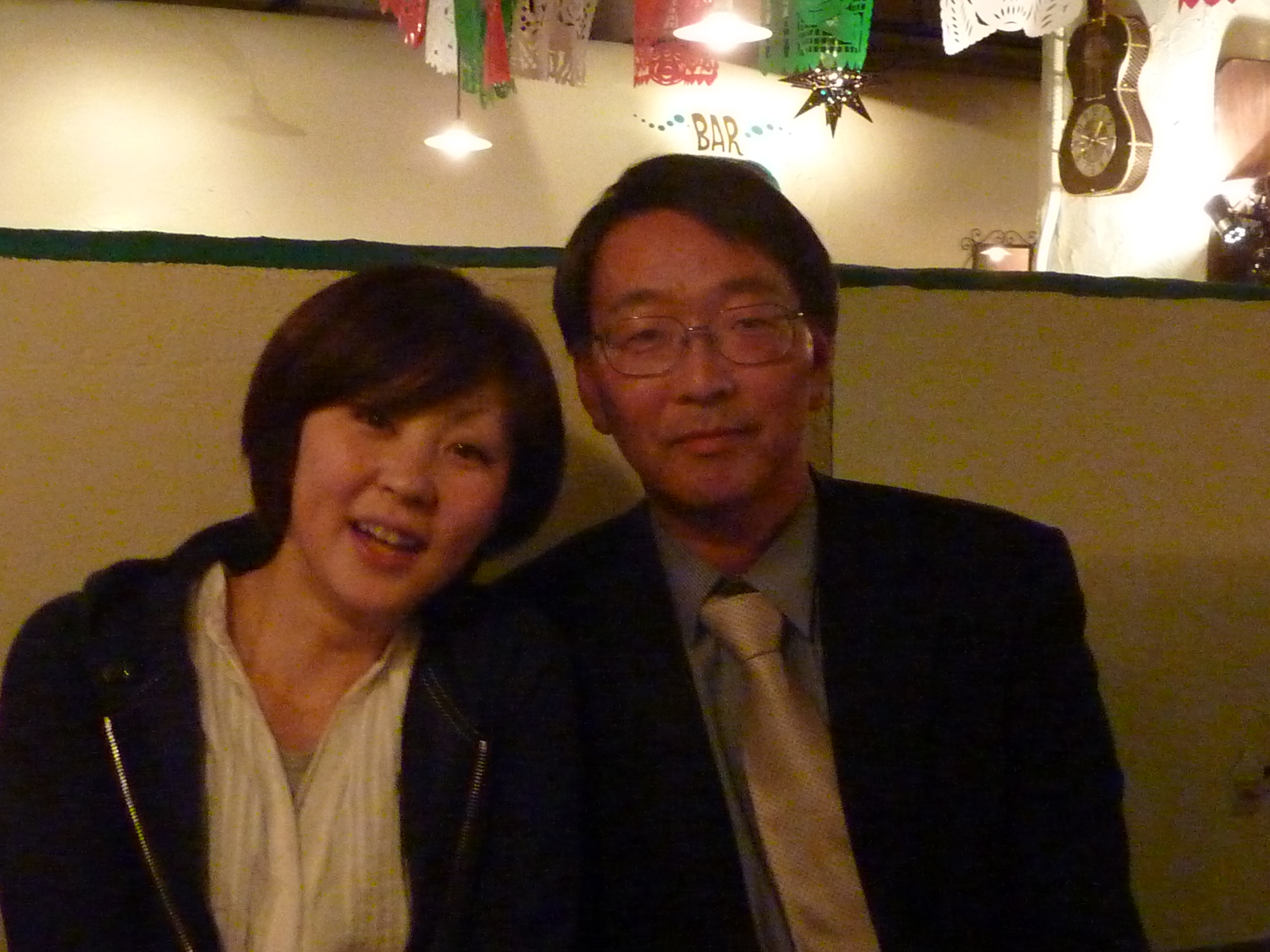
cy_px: 476
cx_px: 635
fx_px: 1651
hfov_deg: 42.1
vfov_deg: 32.2
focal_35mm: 45
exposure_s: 1/10
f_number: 3.3
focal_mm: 4.1
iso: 800
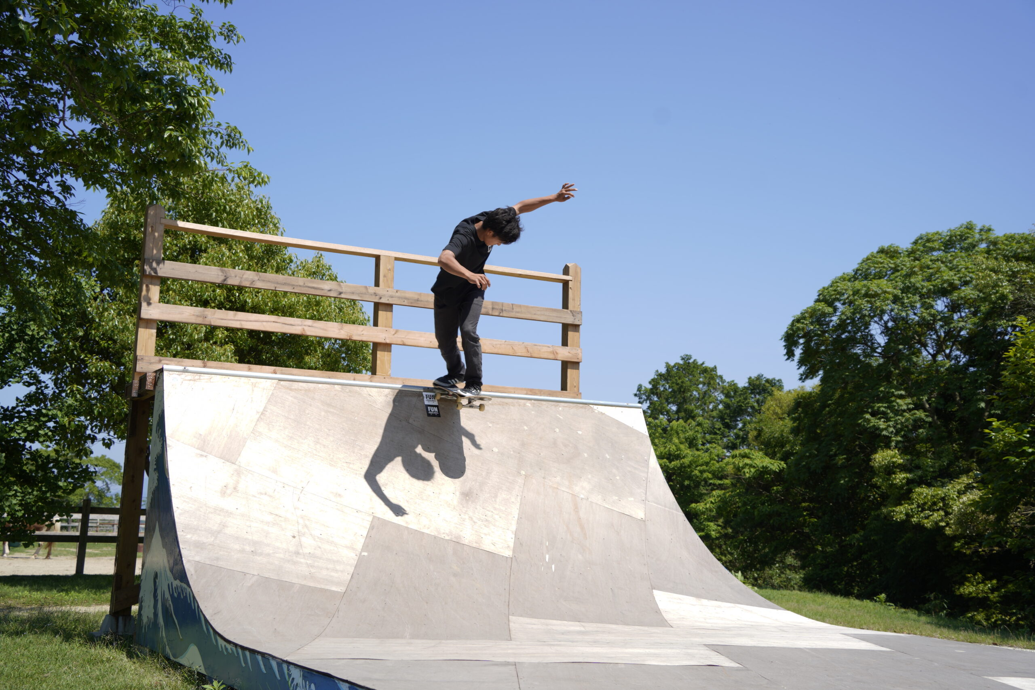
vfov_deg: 34.2
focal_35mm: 39
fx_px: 1121
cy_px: 345
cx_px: 518
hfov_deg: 49.6
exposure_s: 1/320
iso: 64
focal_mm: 39
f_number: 5
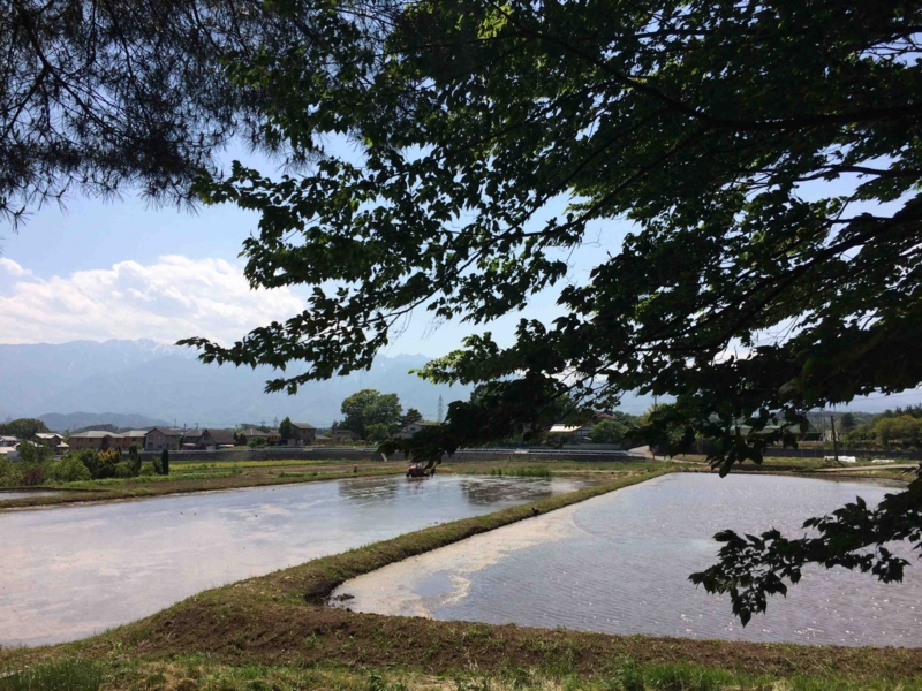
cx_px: 461
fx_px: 799
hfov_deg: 60.0
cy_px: 346
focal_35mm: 30
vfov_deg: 46.8
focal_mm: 4.12
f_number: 2.2
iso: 32
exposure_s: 1/2740
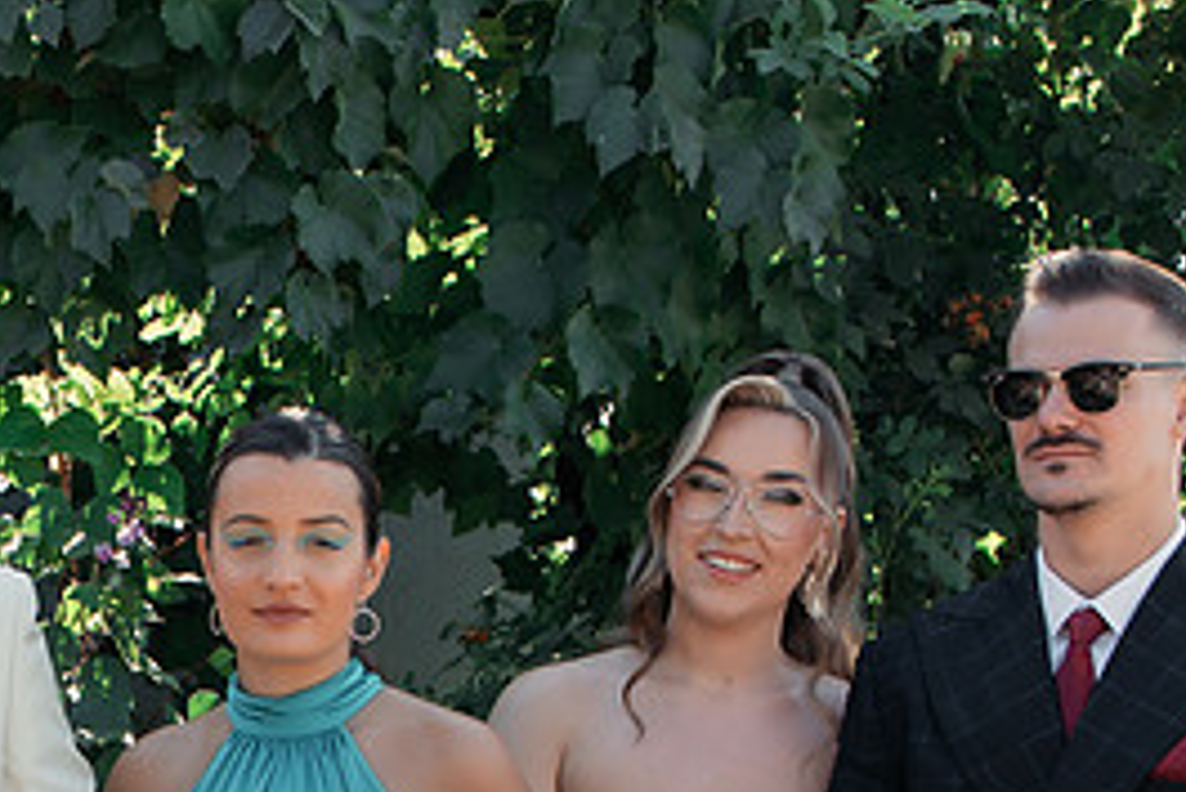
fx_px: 3362
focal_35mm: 102
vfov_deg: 13.0
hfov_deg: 19.4
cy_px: 1002
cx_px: -31
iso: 320
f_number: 8
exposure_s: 1/250
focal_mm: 35
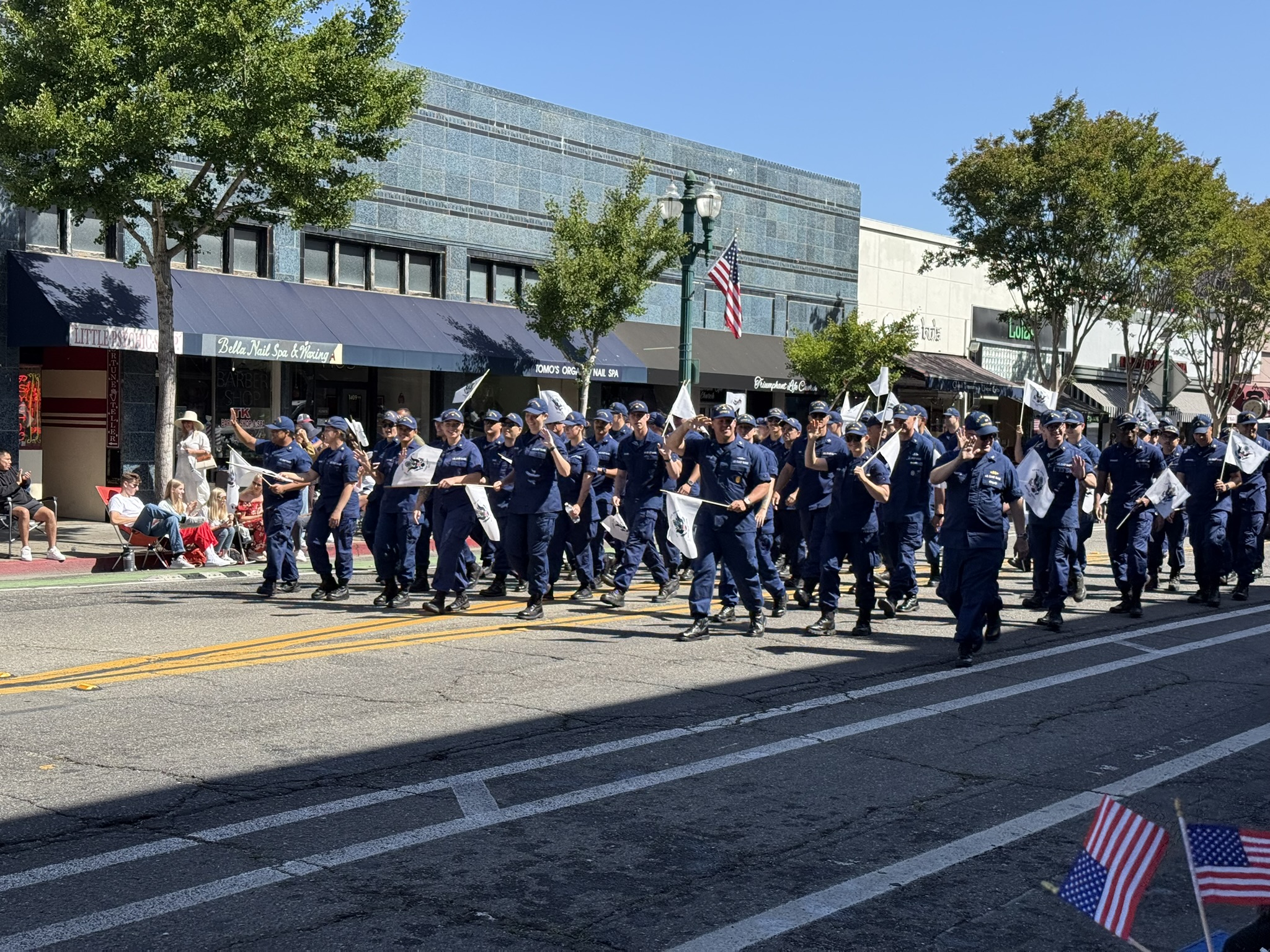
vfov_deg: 30.3
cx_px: 635
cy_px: 476
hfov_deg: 39.7
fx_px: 1761
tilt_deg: -2.9
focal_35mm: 48
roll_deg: -1.2
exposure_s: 1/2577
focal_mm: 6.76
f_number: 1.78
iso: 64
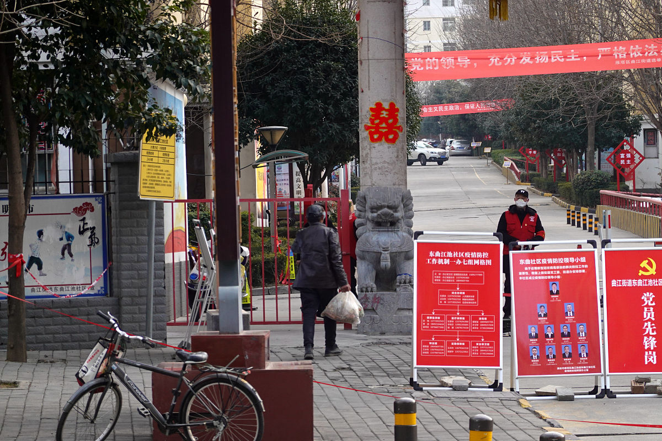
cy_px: 220
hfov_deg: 10.3
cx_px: 331
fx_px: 3677
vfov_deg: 6.9
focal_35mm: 200
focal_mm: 72
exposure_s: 1/125
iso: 200
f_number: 4.5
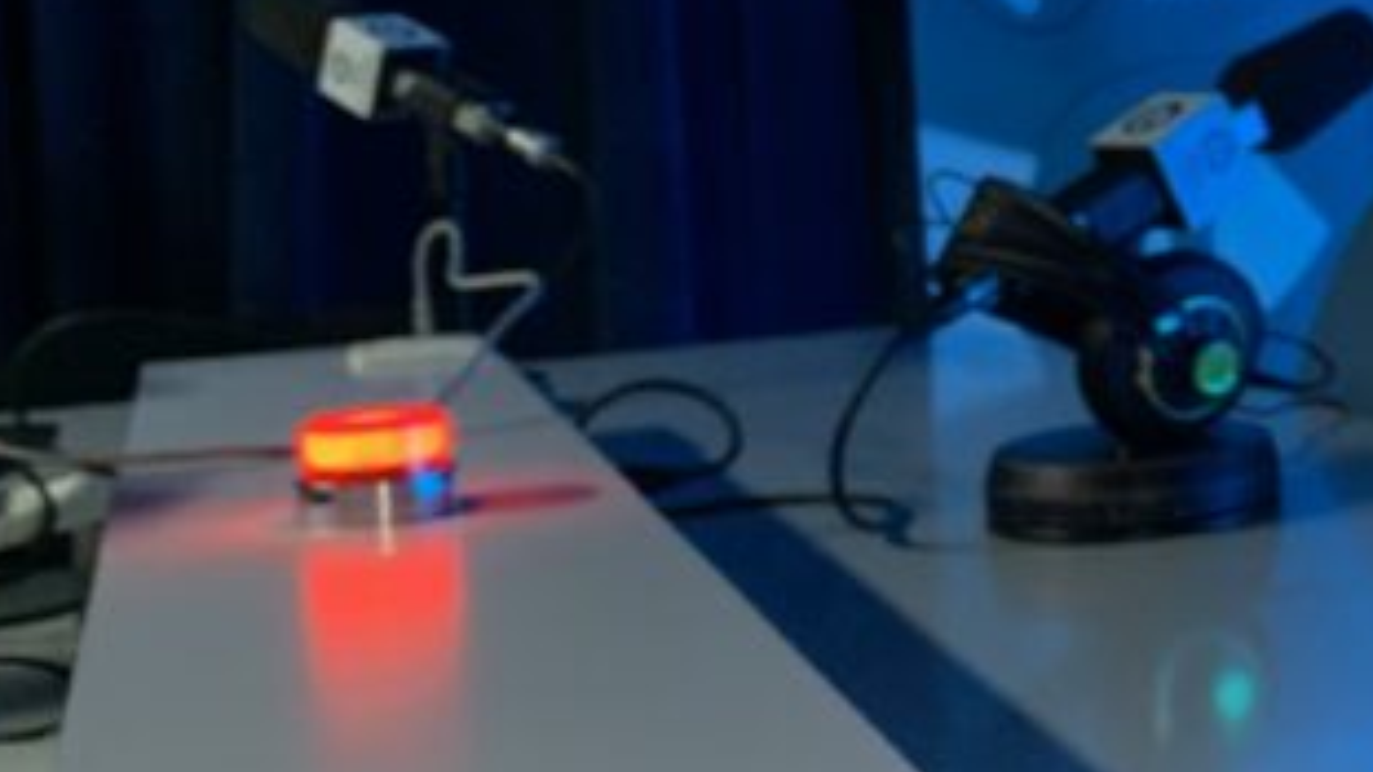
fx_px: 2549
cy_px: 84
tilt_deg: -1.1
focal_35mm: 70
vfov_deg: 17.0
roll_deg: +3.1
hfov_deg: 27.3
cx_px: 1563
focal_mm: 4.25
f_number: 1.8
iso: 200
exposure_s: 1/50
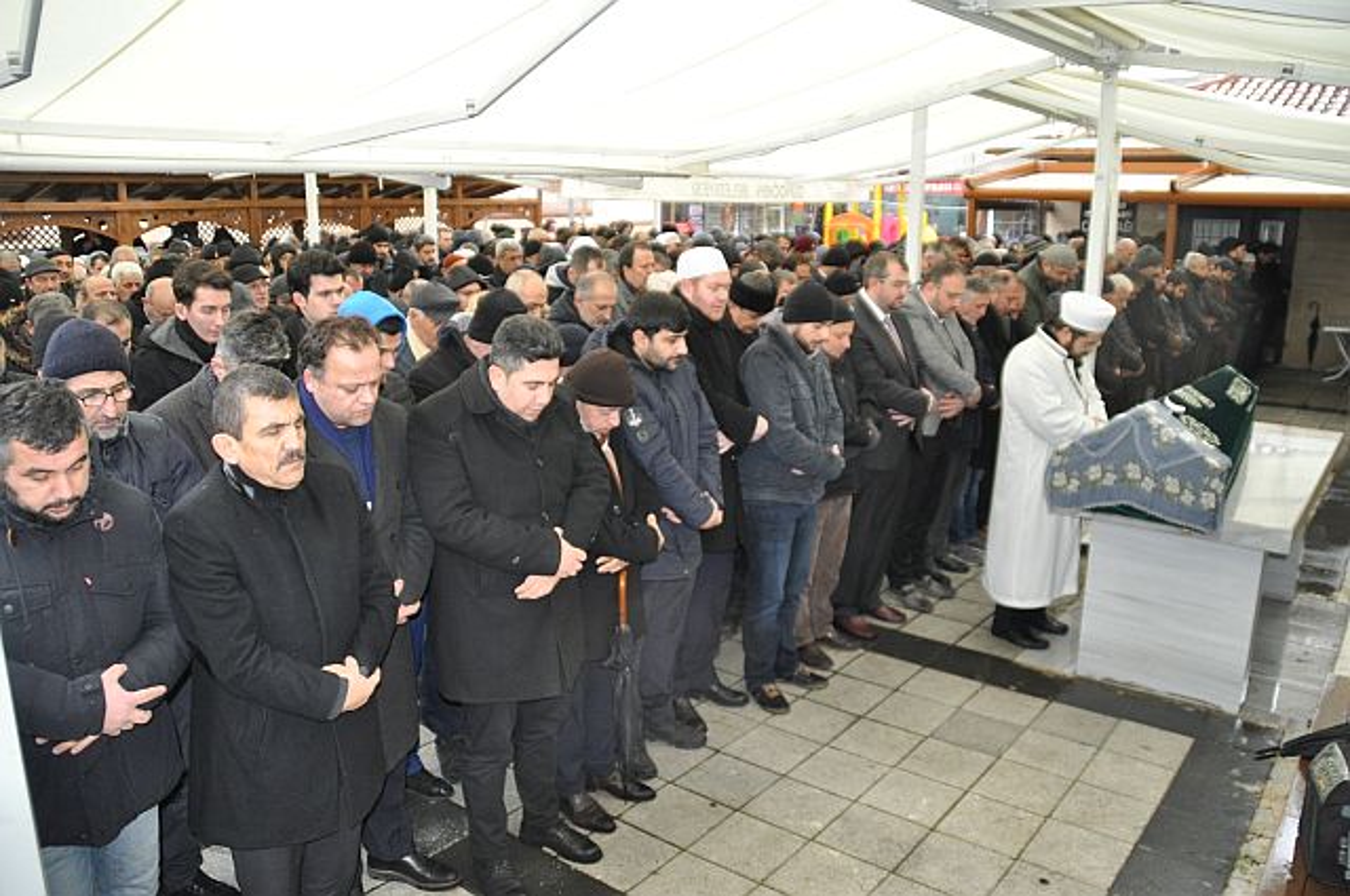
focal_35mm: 27
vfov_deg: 47.8
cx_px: 675
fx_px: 1011
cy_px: 448
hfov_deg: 67.4
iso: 800
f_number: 3.5
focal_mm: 18
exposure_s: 1/60
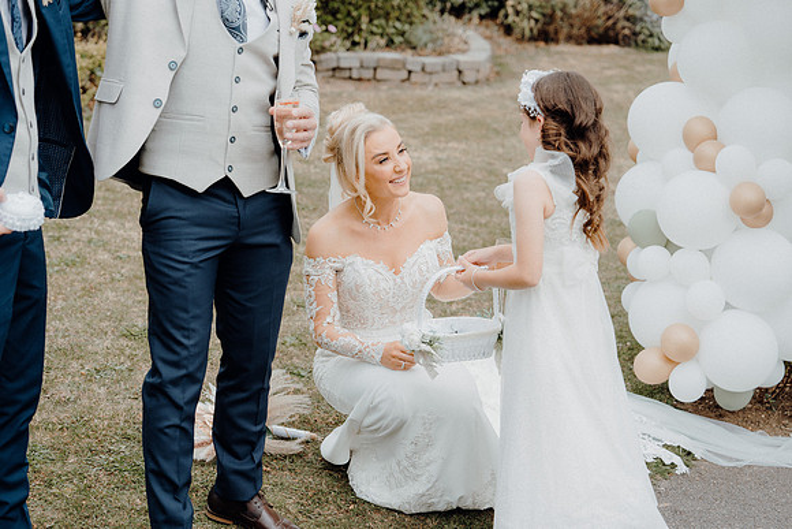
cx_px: 396
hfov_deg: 28.8
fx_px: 1540
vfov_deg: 19.5
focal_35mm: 70
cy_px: 264
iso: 125
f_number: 3.5
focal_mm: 70
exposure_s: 1/640
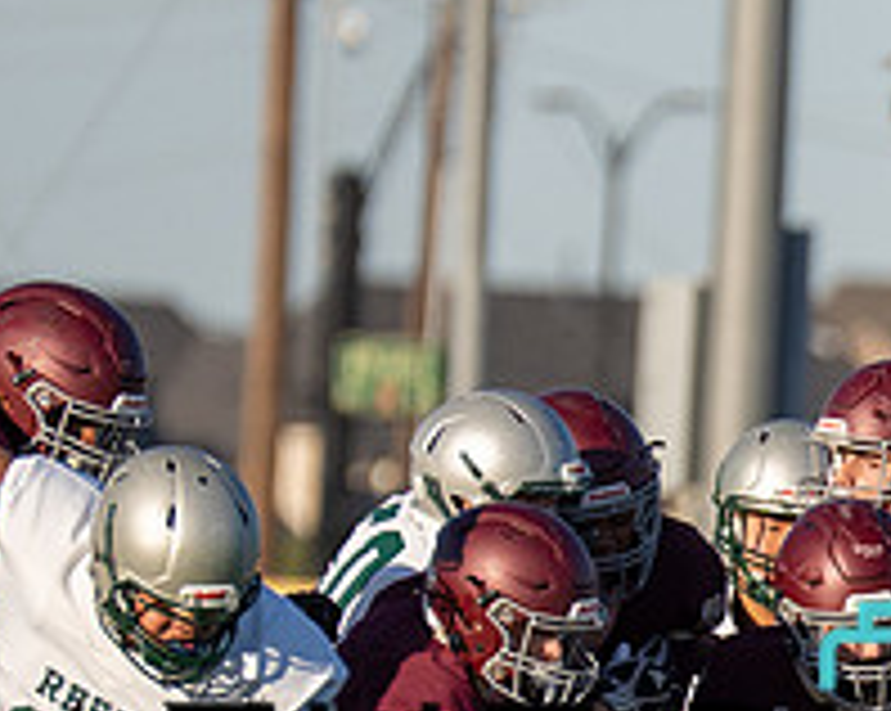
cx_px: 1239
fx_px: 33457
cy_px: 794
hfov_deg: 1.5
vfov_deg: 1.2
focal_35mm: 1270
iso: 160
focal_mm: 200
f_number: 2.8
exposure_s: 1/3200
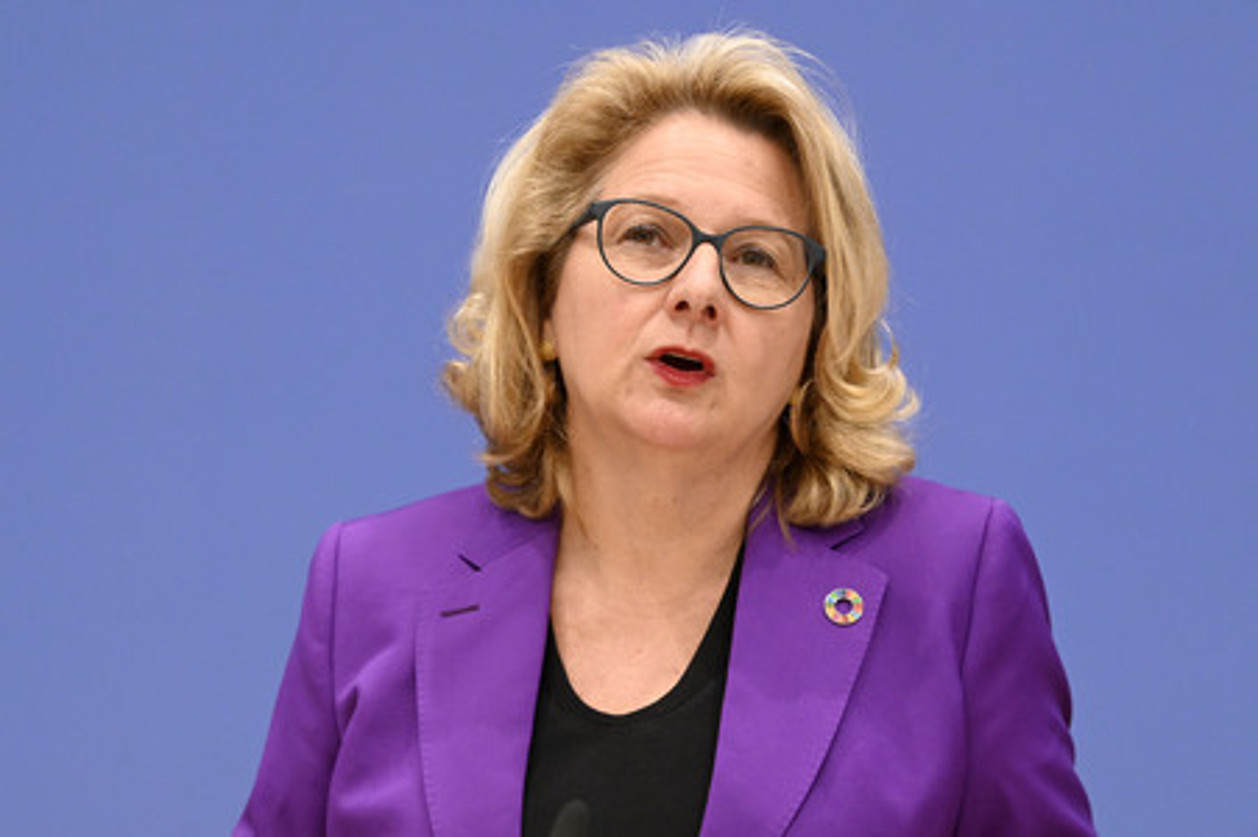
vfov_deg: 11.4
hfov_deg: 17.1
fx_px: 4190
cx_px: 629
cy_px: 418
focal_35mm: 120
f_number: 5.6
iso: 5000
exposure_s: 1/500
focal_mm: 120
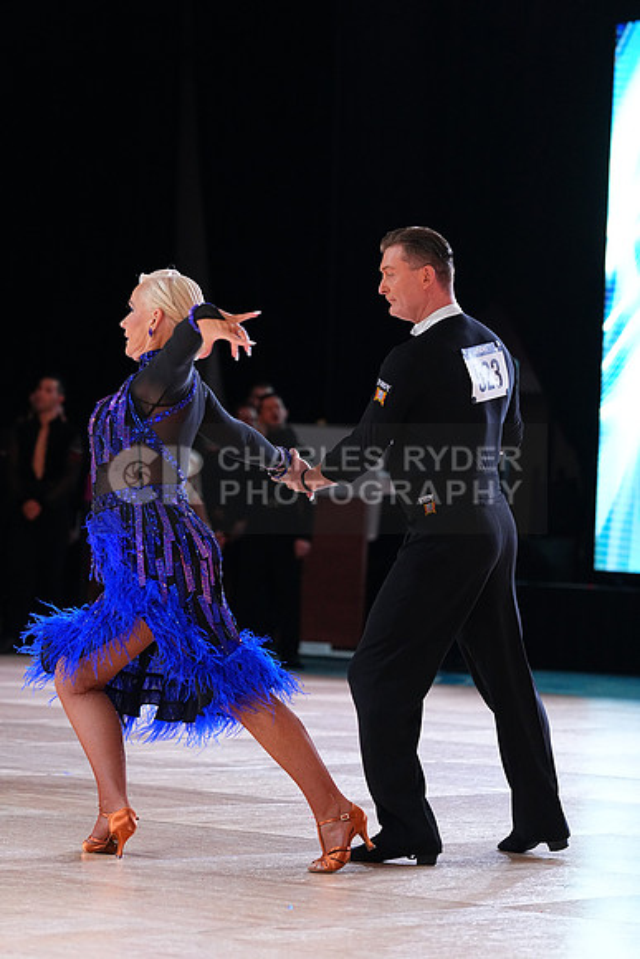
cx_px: 320
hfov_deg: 10.2
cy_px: 480
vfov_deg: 15.2
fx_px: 3598
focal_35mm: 135
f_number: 4
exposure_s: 1/400
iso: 3200
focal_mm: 135
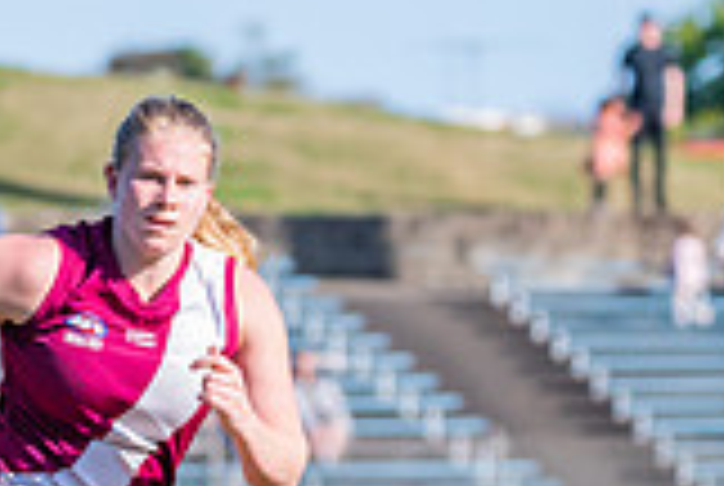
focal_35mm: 868
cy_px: 619
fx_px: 17489
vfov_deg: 1.6
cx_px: -544
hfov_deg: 2.4
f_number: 8
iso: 800
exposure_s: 1/1600
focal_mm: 220
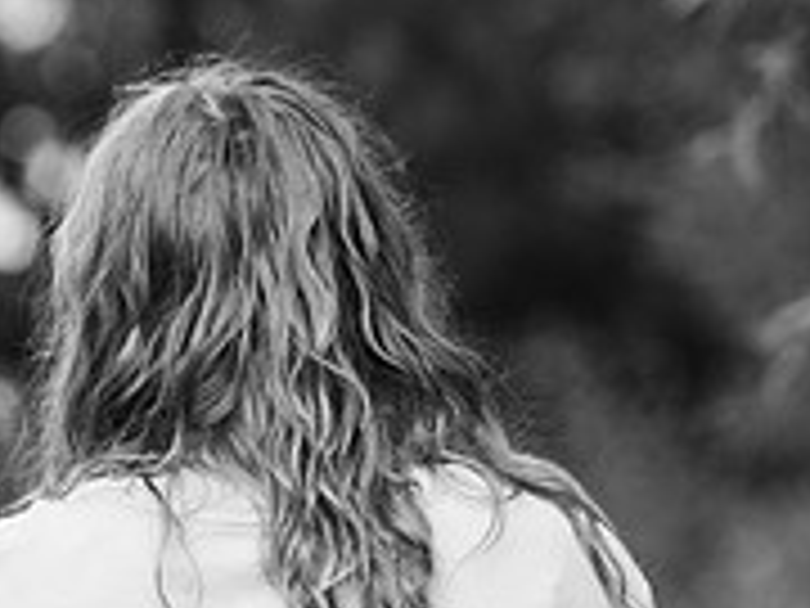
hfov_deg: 6.6
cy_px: 741
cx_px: -212
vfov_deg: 5.0
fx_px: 6926
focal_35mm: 296
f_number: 2.5
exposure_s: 1/320
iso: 400
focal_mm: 85
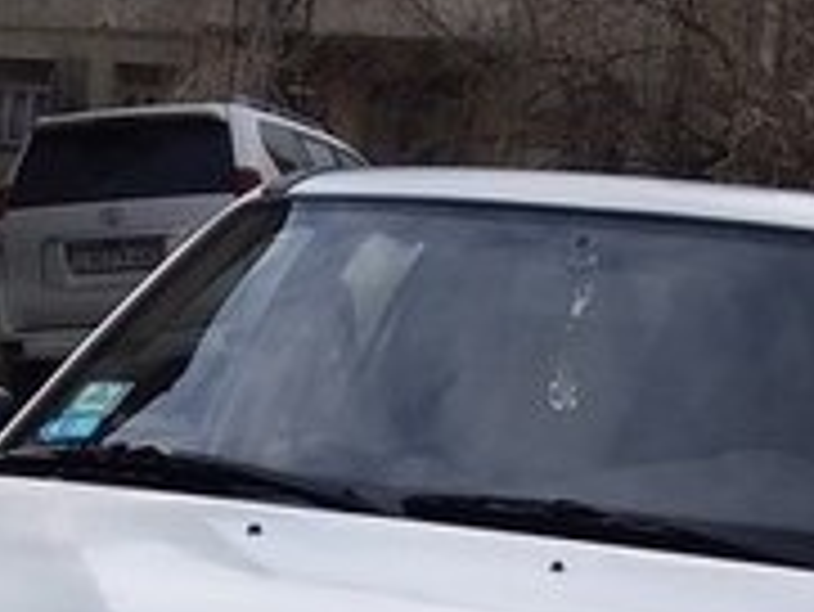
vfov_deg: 12.3
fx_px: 2659
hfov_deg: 17.4
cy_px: 997
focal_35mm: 113
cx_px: 324
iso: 40
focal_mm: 3.3
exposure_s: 1/1895
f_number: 2.2
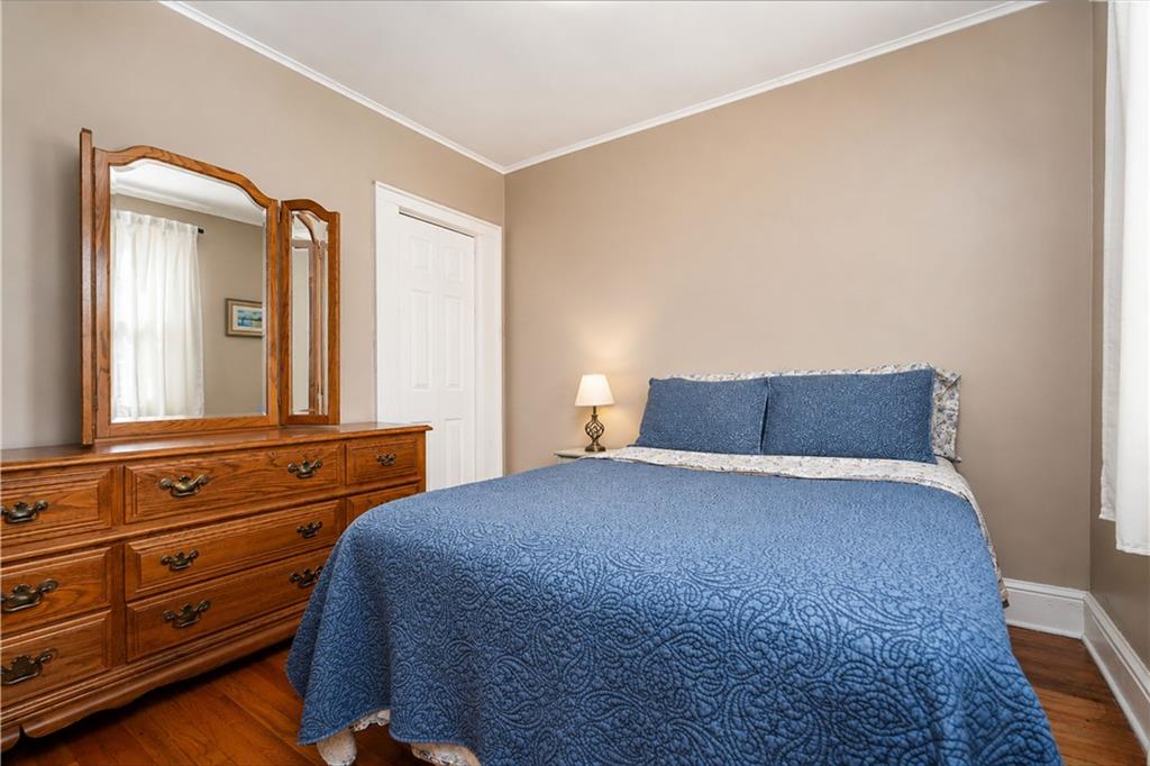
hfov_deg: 96.8
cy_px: 383
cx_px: 575
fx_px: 511
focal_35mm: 16
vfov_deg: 73.7
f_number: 4
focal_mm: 16
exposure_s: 1/8
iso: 64
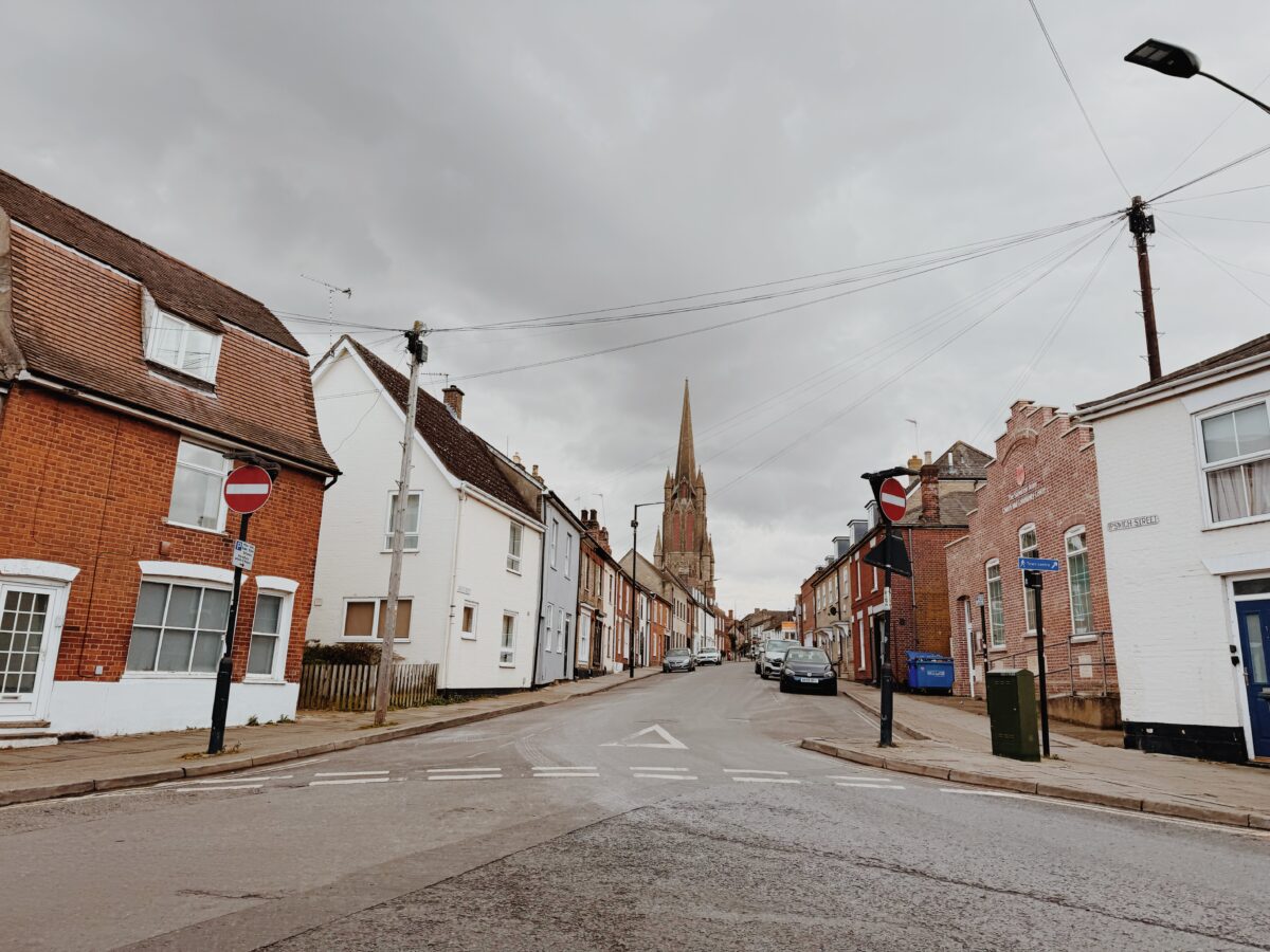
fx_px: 881
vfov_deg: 56.8
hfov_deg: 71.6
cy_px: 476
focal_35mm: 24
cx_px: 635
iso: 80
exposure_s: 1/1585
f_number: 1.78
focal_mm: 6.76
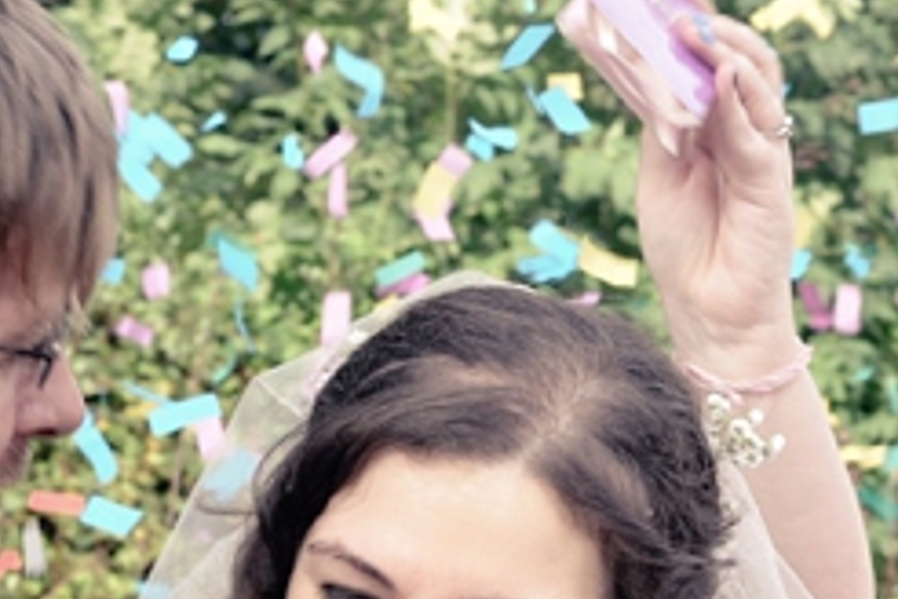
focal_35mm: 191
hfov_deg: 10.7
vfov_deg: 7.1
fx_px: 4764
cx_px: 788
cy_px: 880
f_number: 8
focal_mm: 50
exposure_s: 1/125
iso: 400
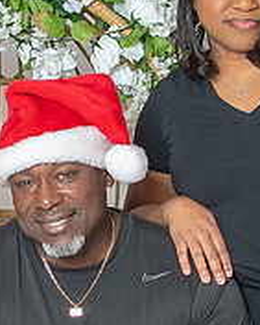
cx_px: 60
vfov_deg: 10.3
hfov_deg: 8.3
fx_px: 1797
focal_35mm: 187
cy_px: 142
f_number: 3.2
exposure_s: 1/250
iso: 100
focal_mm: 35
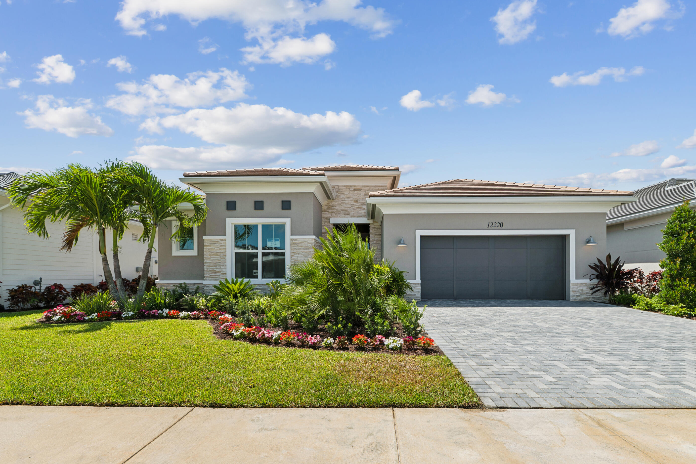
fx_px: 290
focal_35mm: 15
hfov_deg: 100.3
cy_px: 224
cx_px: 361
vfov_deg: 77.3
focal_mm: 14
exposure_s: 1/250
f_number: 9
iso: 100
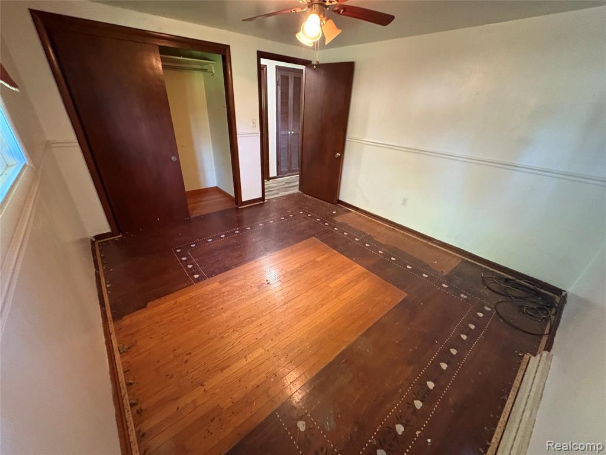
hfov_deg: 102.1
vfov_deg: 85.7
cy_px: 228
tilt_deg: -28.9
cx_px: 303
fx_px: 245
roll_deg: -2.5
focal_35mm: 14
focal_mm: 2.22
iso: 1000
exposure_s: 1/40
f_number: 2.2
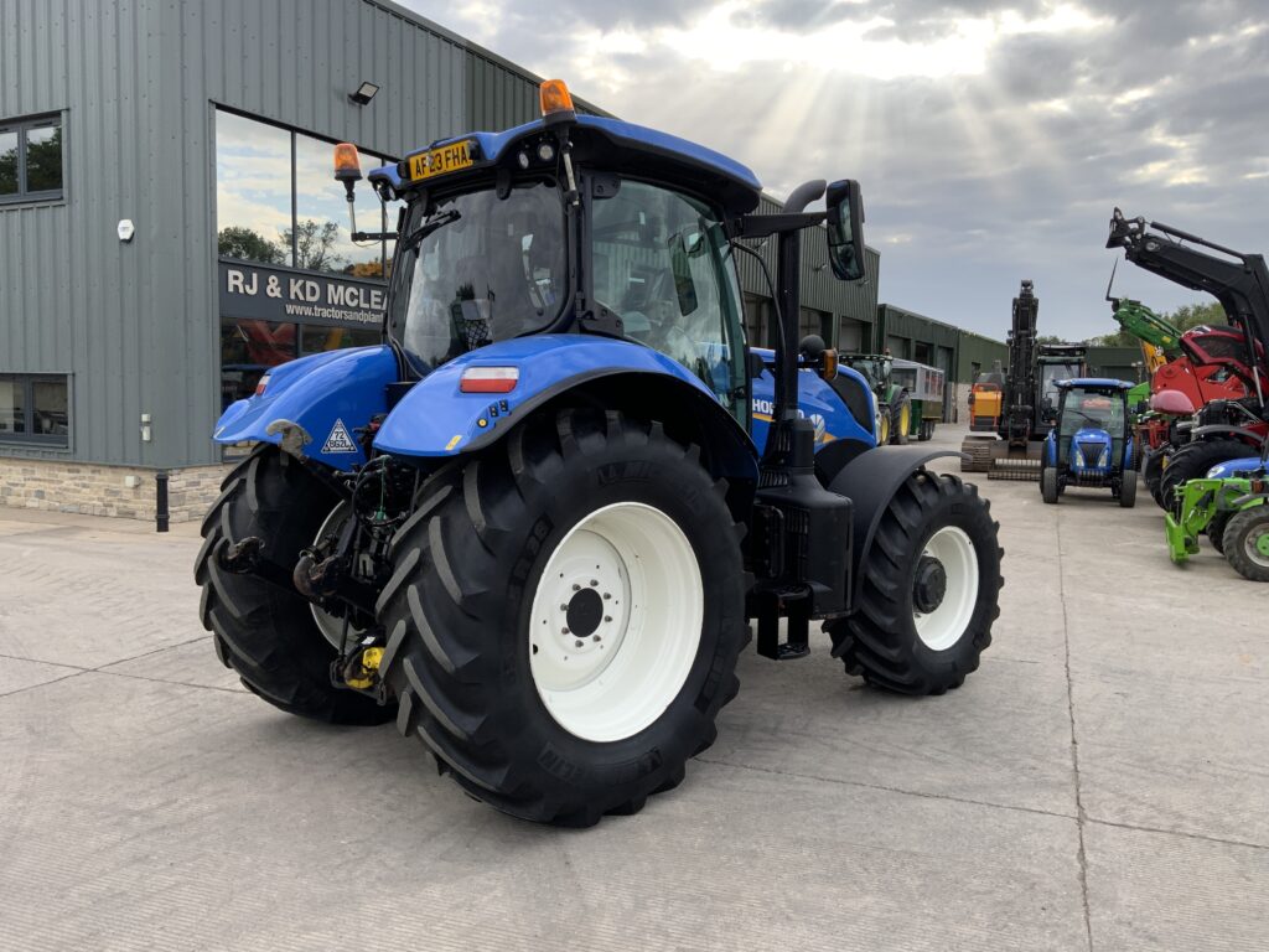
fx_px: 1063
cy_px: 476
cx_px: 634
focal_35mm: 29
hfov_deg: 61.7
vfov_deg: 48.2
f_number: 1.8
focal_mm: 3
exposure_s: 1/378
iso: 16
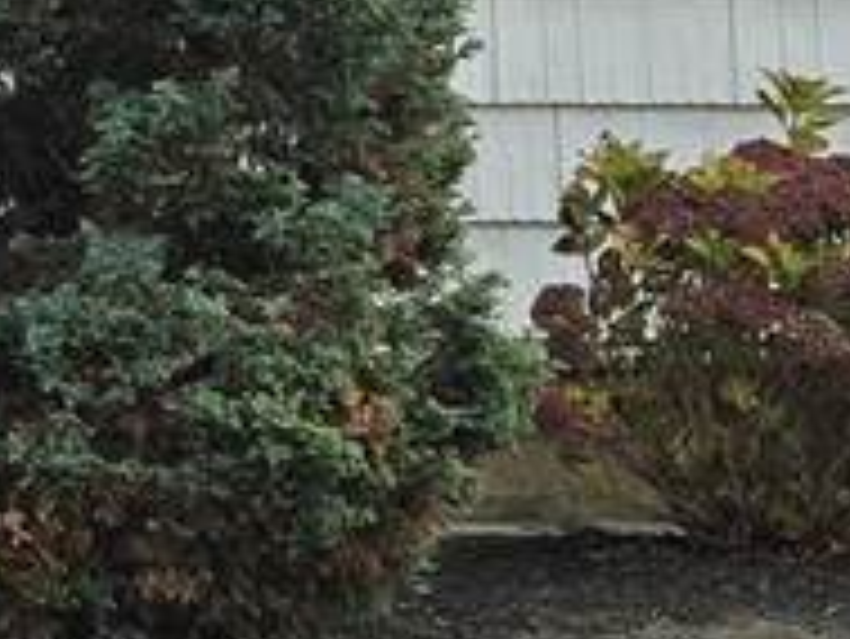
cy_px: -45
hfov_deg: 11.5
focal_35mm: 156
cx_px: -783
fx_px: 3833
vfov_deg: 9.4
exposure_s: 1/1372
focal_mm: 5.4
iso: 25
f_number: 1.8
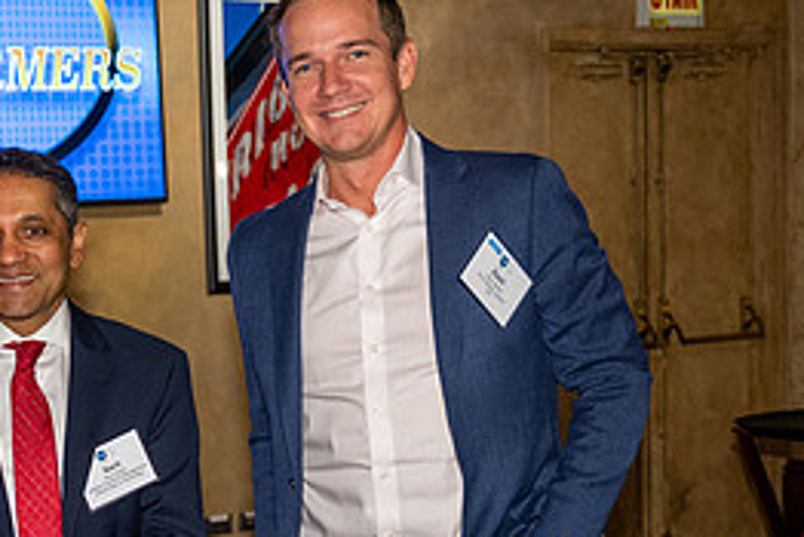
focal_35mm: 83
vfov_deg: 16.3
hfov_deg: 24.0
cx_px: 149
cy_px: 442
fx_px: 1855
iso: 2500
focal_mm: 34.5
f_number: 4
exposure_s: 1/200
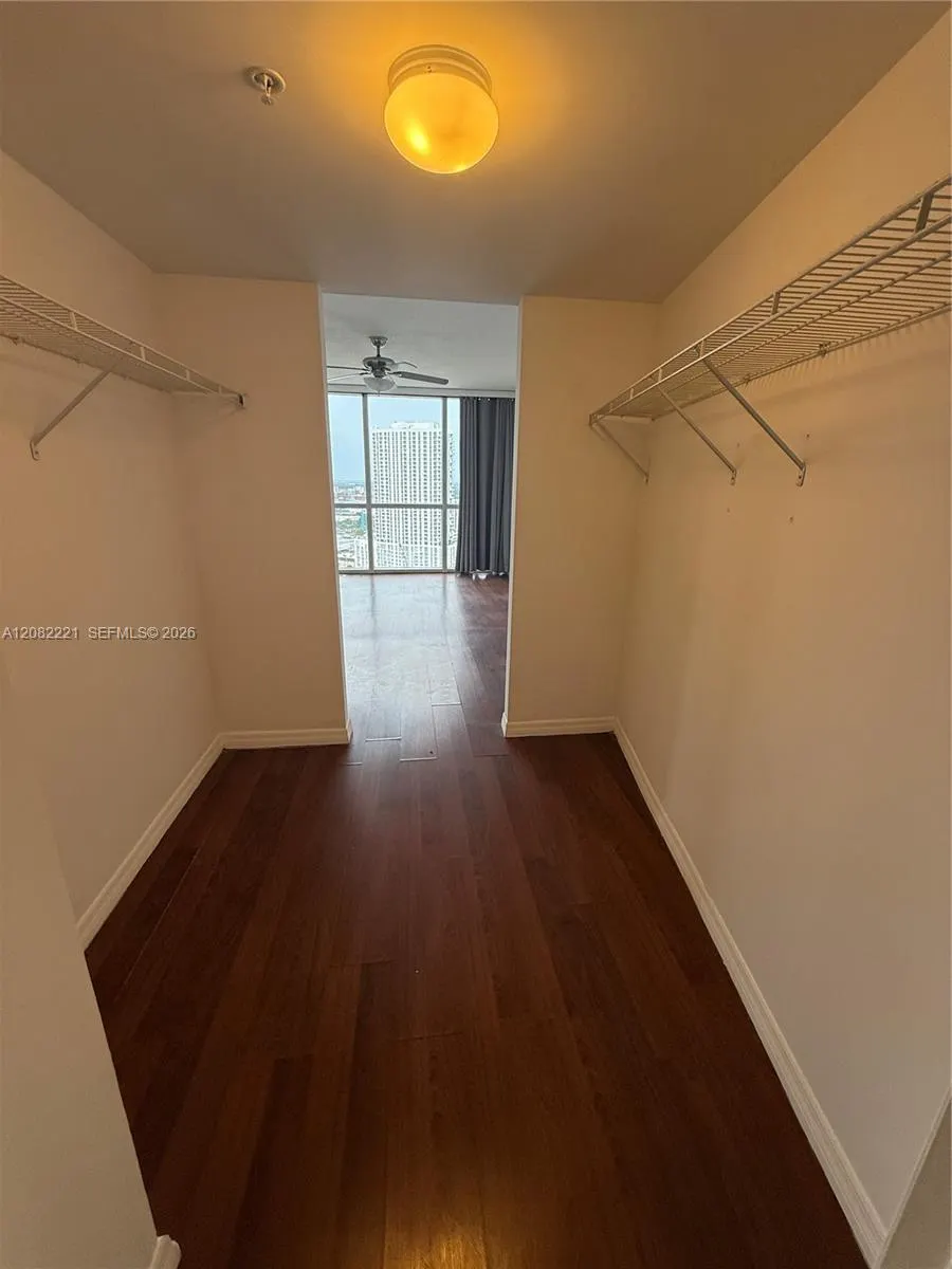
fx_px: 513
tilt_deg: -15.5
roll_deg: -1.9
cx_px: 476
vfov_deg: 102.1
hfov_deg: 85.7
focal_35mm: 14
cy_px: 634
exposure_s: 1/120
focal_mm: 2.22
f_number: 2.2
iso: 100
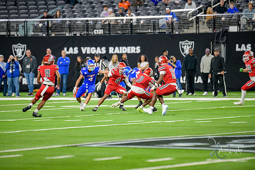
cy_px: 85
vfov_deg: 5.5
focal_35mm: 250
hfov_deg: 8.2
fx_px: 1771
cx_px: 128
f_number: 2.8
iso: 1000
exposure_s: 1/400
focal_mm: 250
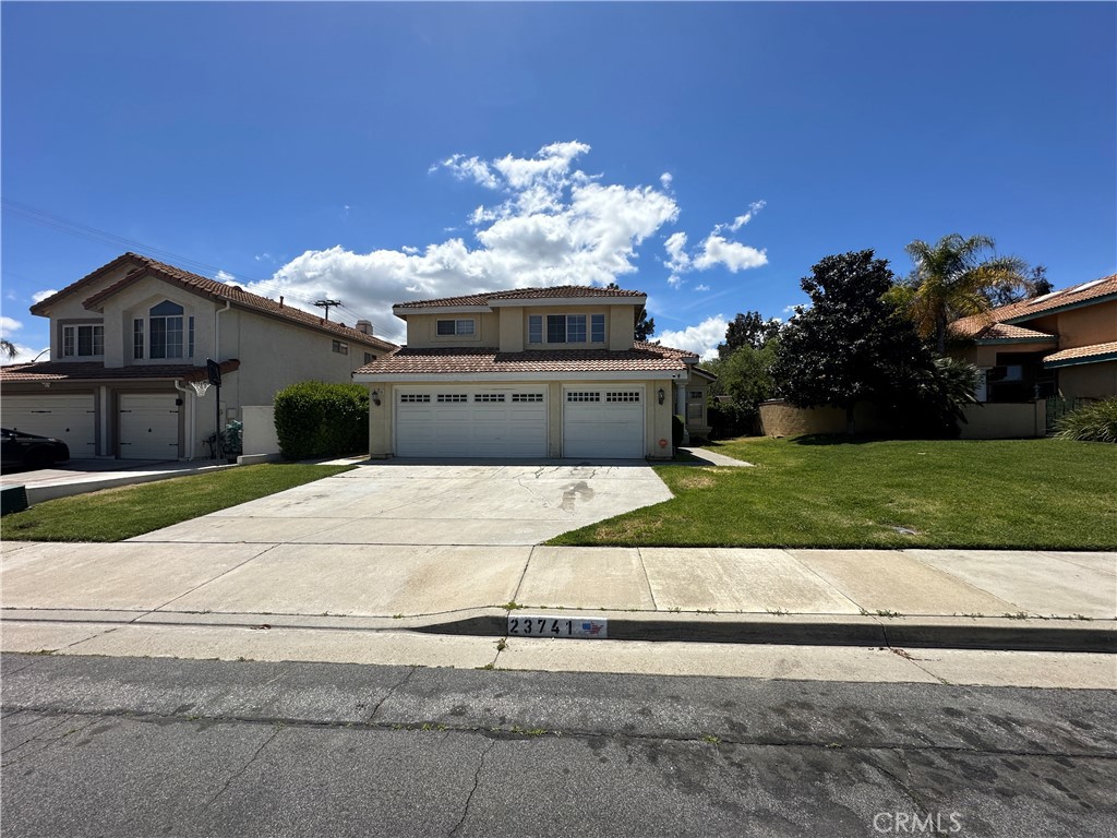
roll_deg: +0.0
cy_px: 419
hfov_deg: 102.1
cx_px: 558
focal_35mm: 14
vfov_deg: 85.7
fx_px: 452
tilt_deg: +1.3
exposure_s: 1/3861
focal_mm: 2.22
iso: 50
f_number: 2.2
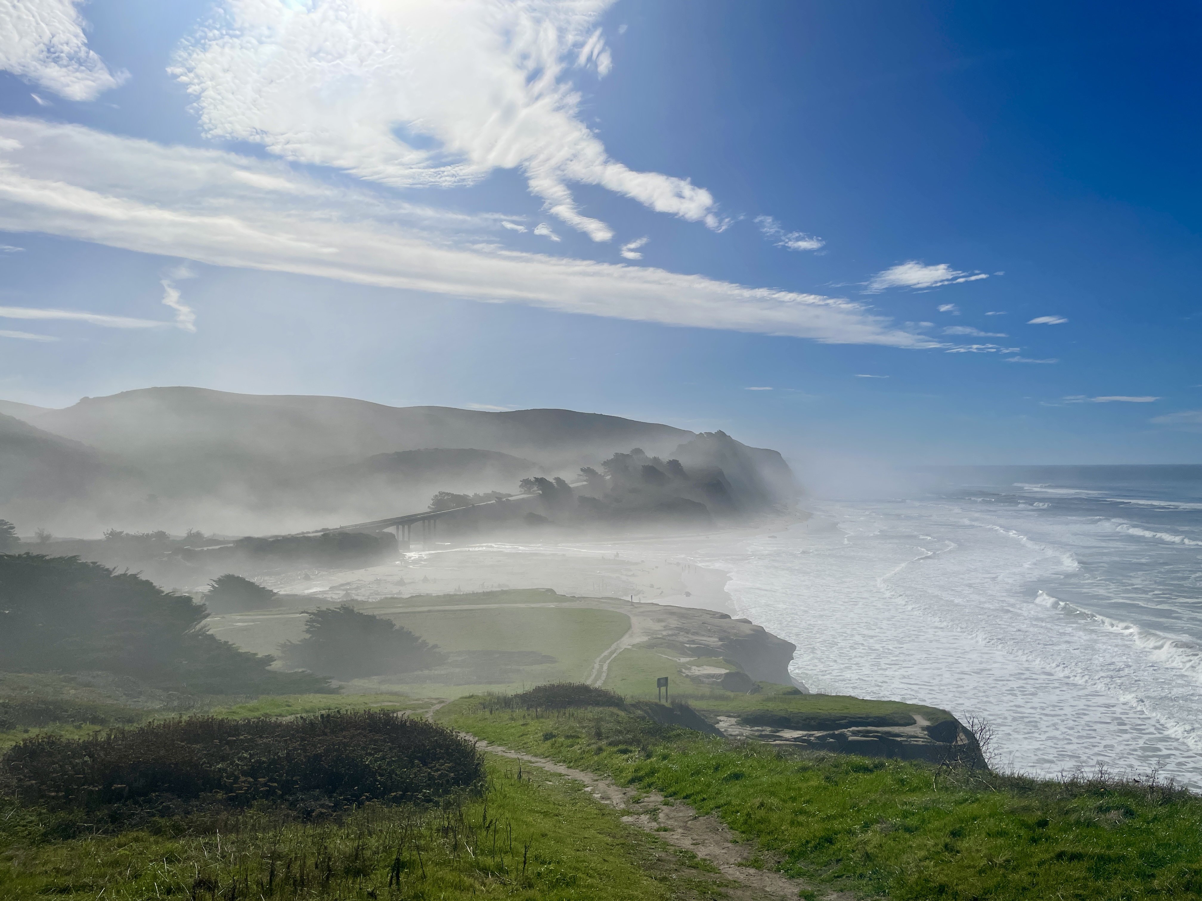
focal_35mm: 26
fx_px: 903
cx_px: 601
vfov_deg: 53.1
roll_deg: +1.3
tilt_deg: +3.3
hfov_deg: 67.3
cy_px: 450
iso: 32
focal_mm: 4.2
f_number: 1.6
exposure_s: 1/20408
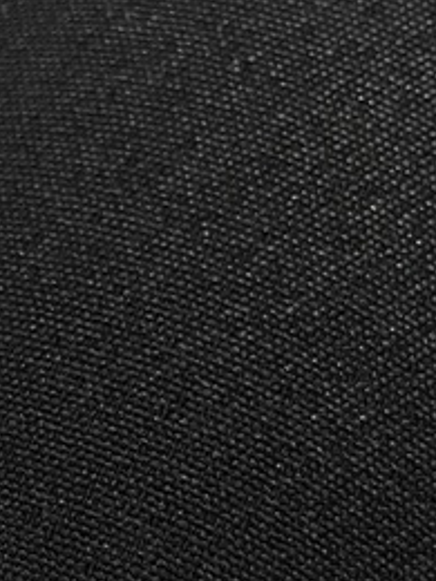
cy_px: 480
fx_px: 1545
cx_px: -183
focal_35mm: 92
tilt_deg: -69.8
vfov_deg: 21.0
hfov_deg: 15.1
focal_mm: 4.2
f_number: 1.6
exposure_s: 1/33
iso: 400
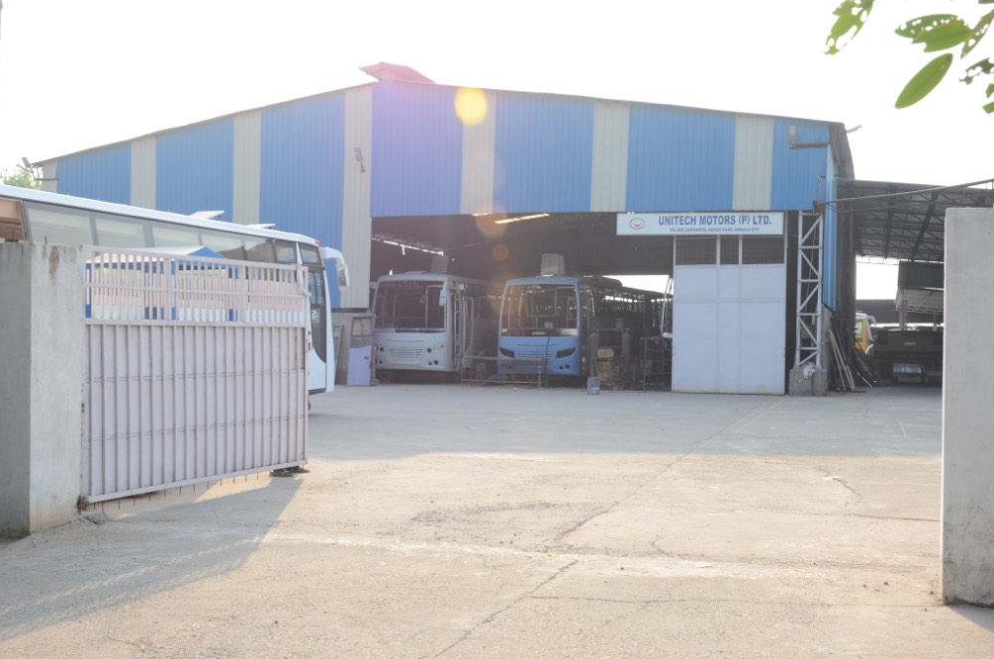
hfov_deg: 45.5
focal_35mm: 43
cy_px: 328
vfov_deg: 31.1
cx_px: 515
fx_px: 1185
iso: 250
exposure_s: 1/125
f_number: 8
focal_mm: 24
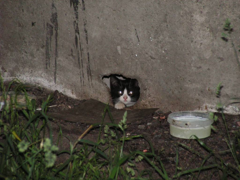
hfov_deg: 6.8
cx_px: 120
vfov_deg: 5.1
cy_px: 90
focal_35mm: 290
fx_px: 2011
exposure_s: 1/320
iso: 160
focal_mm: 48
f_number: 3.2
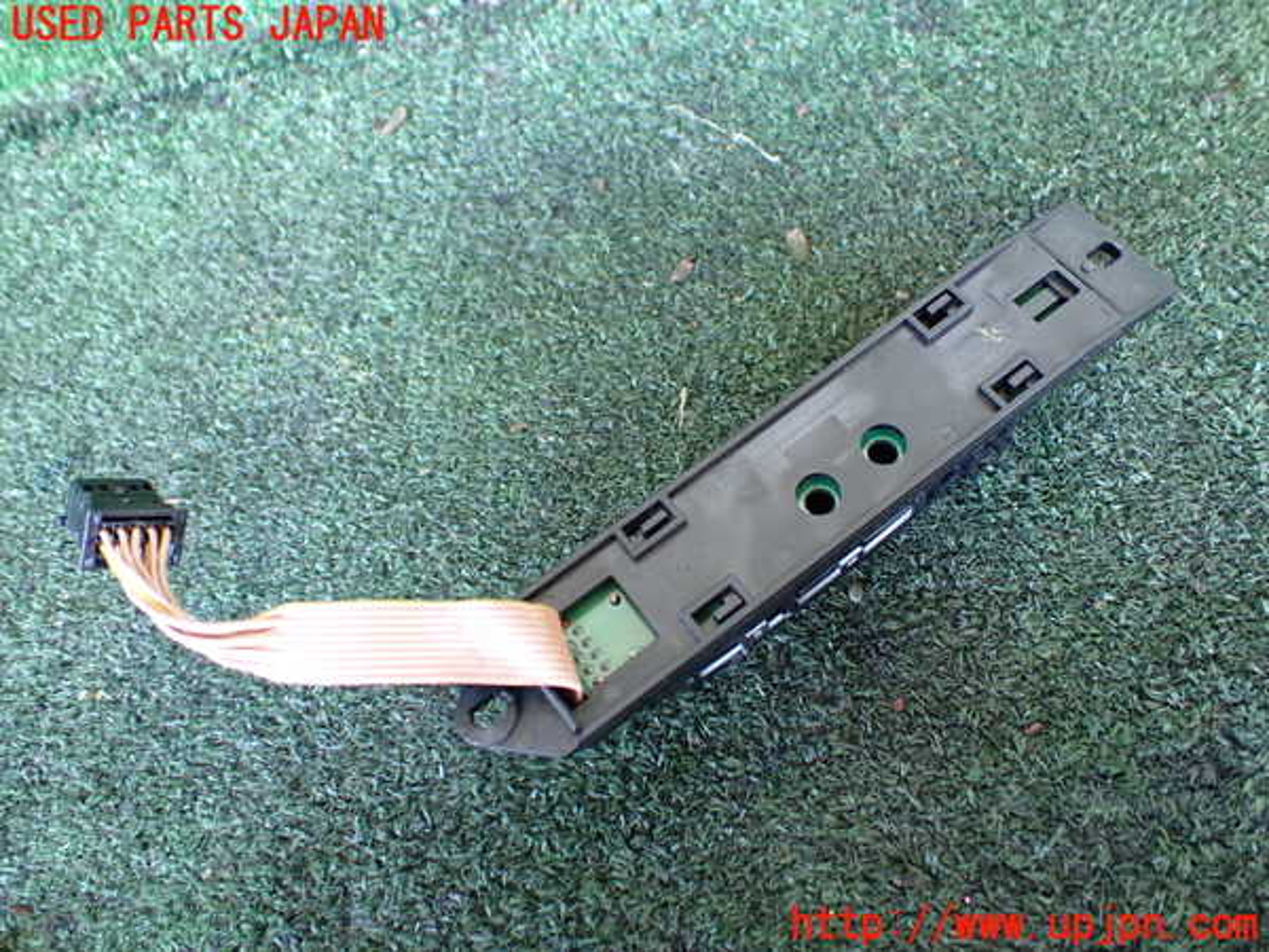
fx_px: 1100
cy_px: 476
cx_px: 634
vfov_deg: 46.8
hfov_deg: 60.0
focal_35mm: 30
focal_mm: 5.4
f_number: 2.3
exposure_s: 1/60
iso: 800
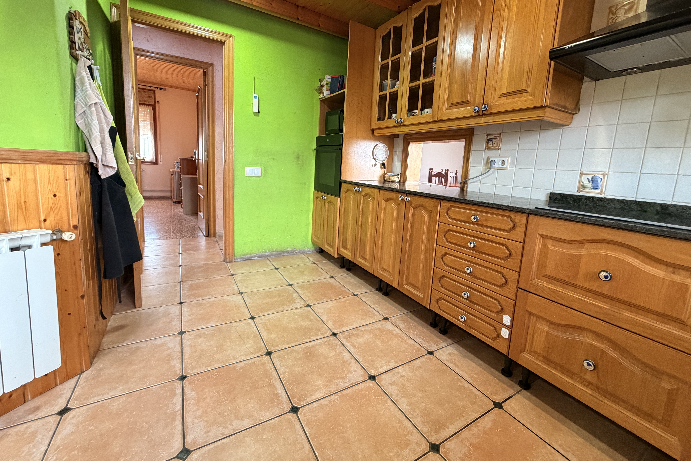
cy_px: 204
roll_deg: -3.3
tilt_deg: -8.4
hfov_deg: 100.4
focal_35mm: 15
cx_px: 352
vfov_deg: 77.0
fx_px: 288
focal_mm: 2.22
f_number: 2.2
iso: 320
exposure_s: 1/50
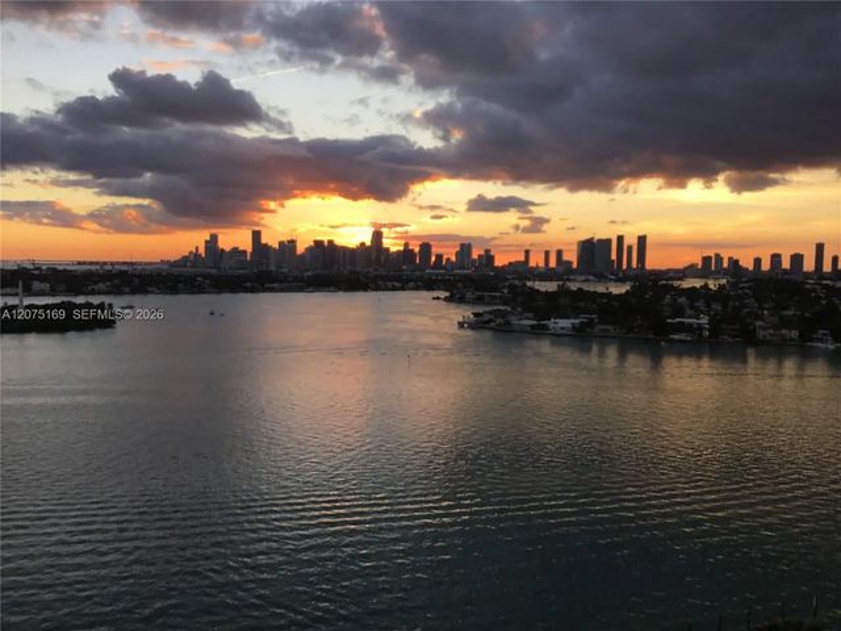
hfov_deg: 58.4
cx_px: 420
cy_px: 316
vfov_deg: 45.4
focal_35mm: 31
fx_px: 753
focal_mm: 3.3
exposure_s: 1/254
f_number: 2.4
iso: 25
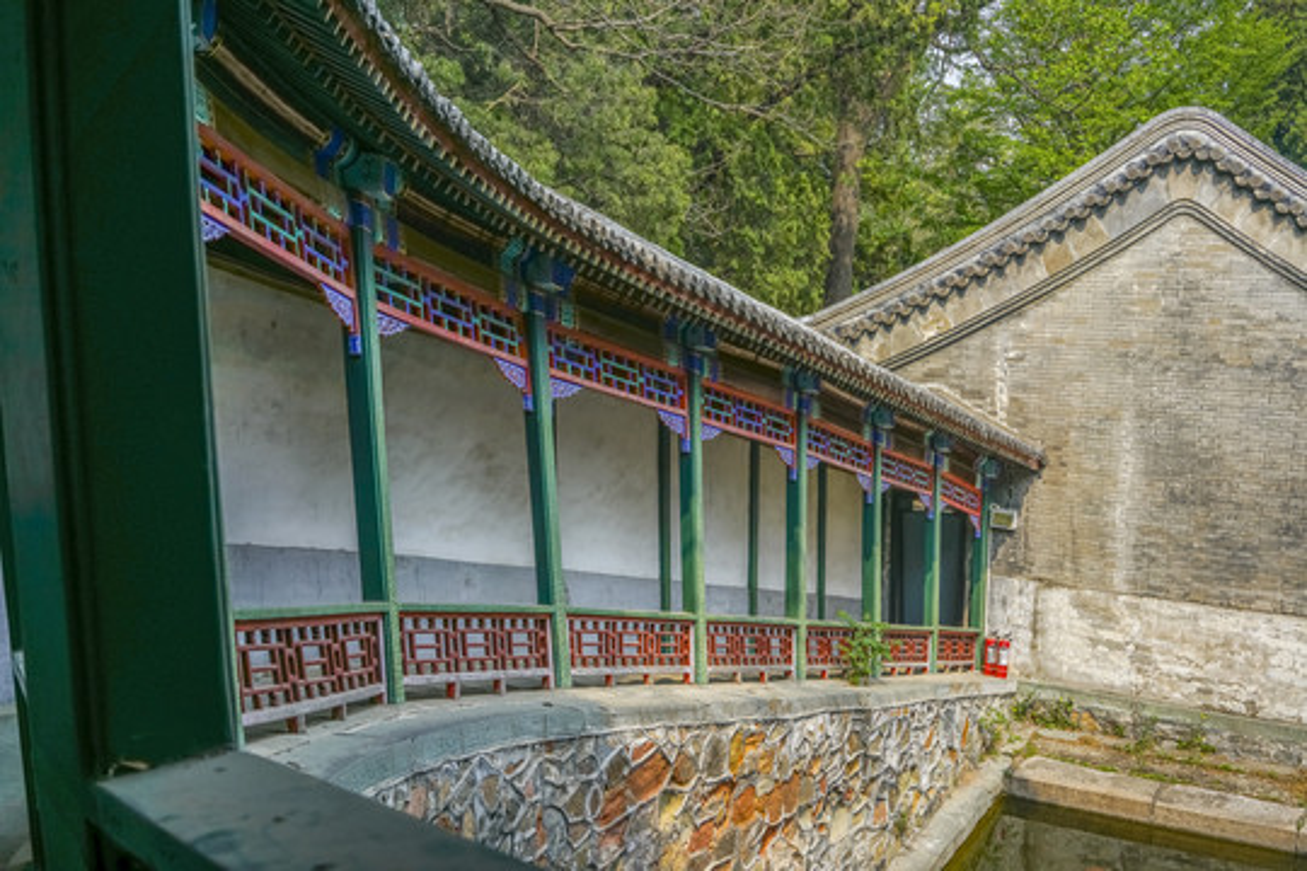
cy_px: 436
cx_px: 654
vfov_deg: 37.9
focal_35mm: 35
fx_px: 1271
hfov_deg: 54.4
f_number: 8
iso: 100
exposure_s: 1/200
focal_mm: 35
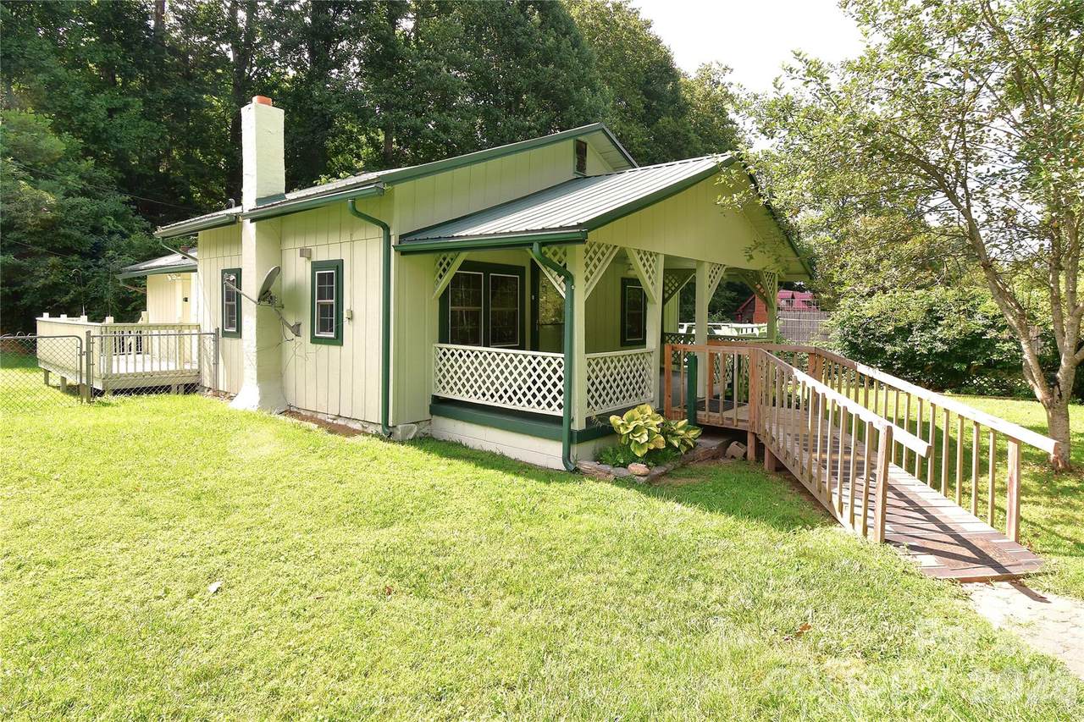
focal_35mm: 15
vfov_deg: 77.3
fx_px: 452
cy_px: 361
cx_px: 542
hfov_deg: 100.4
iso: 400
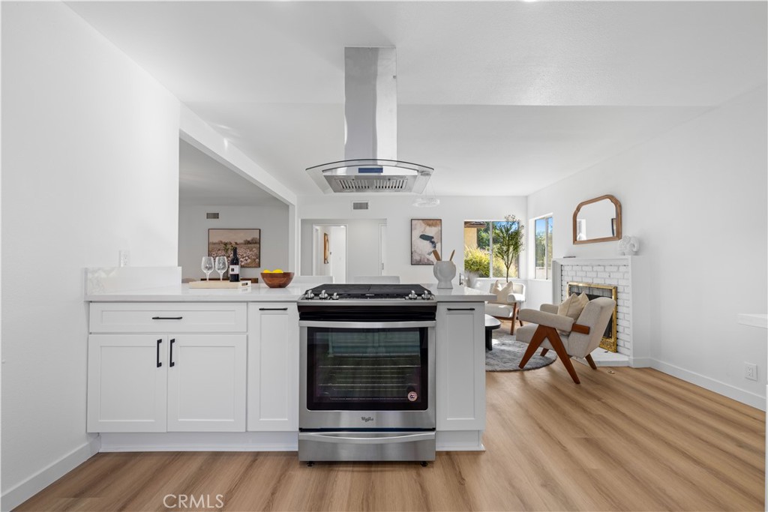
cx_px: 384
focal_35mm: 14
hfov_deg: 104.2
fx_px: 299
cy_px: 256
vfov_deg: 81.2
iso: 100
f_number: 6.3
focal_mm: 14
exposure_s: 1/6
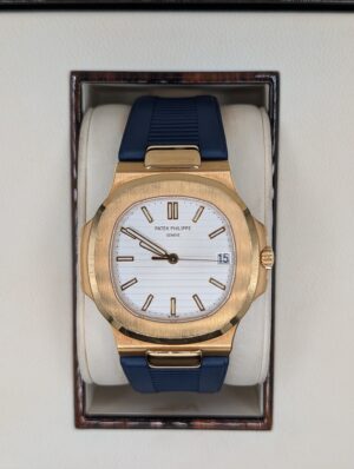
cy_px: 234
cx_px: 177
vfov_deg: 38.8
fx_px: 666
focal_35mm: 49
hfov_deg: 29.8
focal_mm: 6.9
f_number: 1.68
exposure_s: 1/247
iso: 29
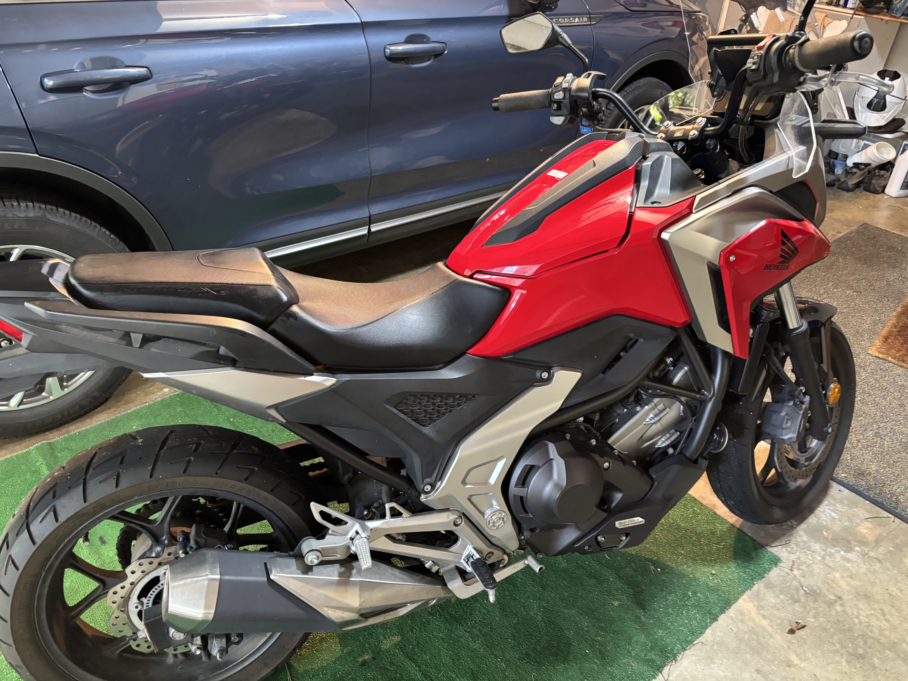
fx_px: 682
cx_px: 454
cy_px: 340
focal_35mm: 26
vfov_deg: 53.1
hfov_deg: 67.3
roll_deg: -3.2
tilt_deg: -33.8
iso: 500
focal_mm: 5.96
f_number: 1.6
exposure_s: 1/40
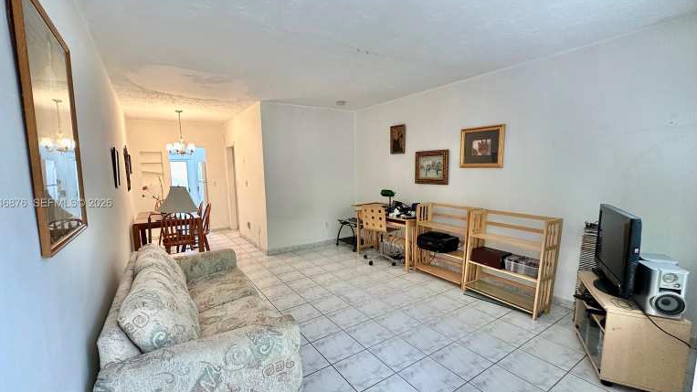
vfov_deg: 67.0
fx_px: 296
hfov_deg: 99.3
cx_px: 335
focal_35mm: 16
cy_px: 204
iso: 200
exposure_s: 1/120
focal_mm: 2.22
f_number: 2.2
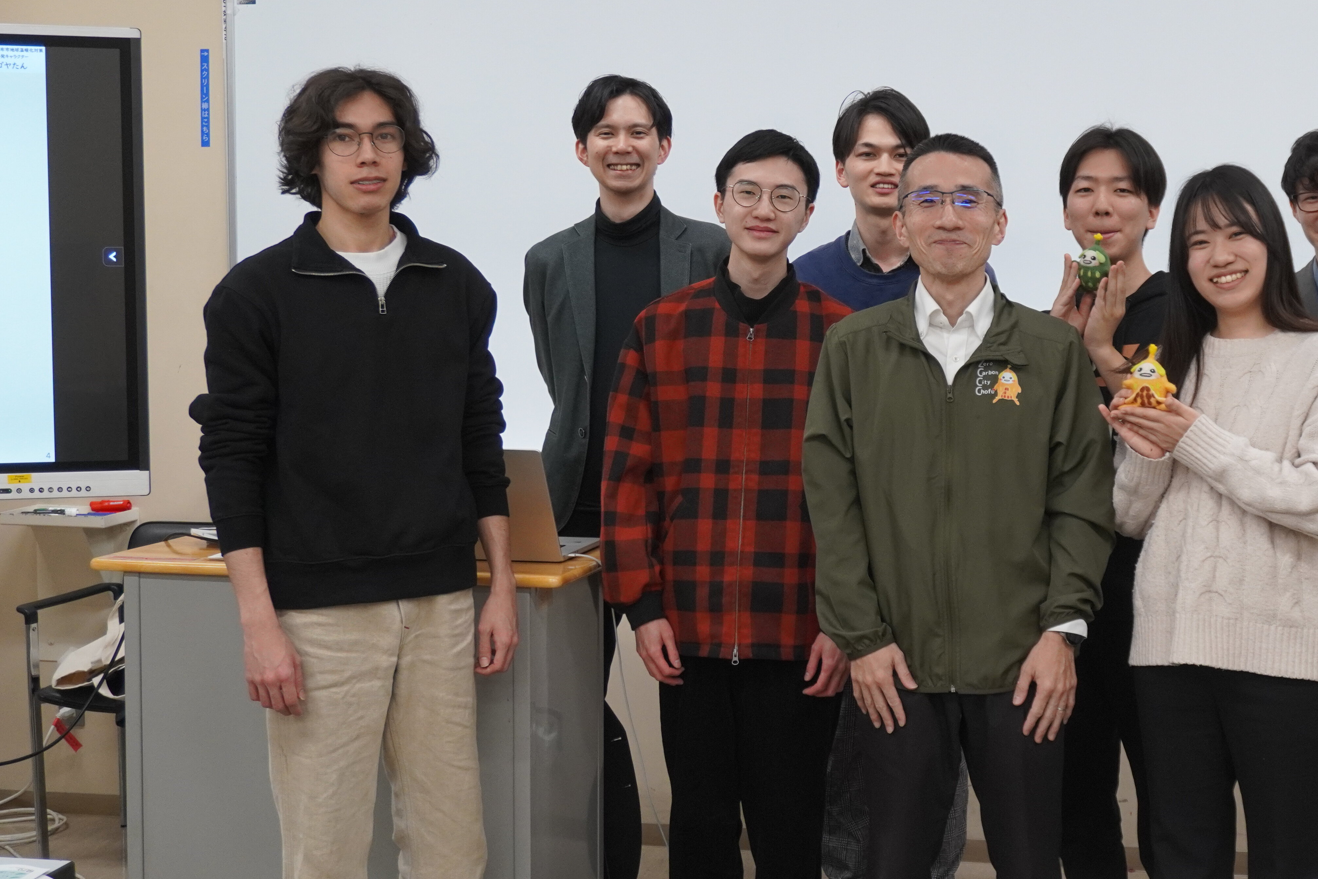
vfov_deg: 23.4
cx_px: 965
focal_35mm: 58
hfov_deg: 33.9
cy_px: 393
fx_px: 2123
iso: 1000
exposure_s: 1/160
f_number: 4.5
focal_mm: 26
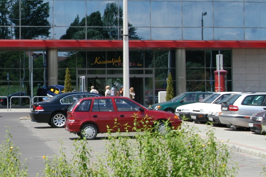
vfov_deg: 12.4
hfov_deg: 18.1
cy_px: 33
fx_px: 812
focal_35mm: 110
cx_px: -1
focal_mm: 28
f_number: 9
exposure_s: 1/320
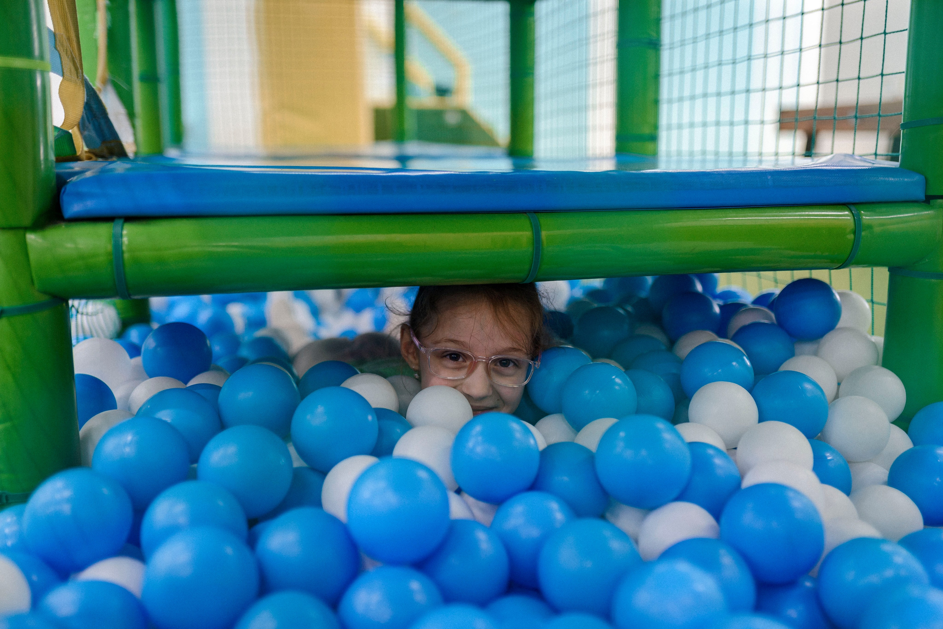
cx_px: 472
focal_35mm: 35
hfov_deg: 54.4
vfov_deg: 37.9
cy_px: 314
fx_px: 917
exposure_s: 1/160
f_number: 2
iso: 200
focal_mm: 35
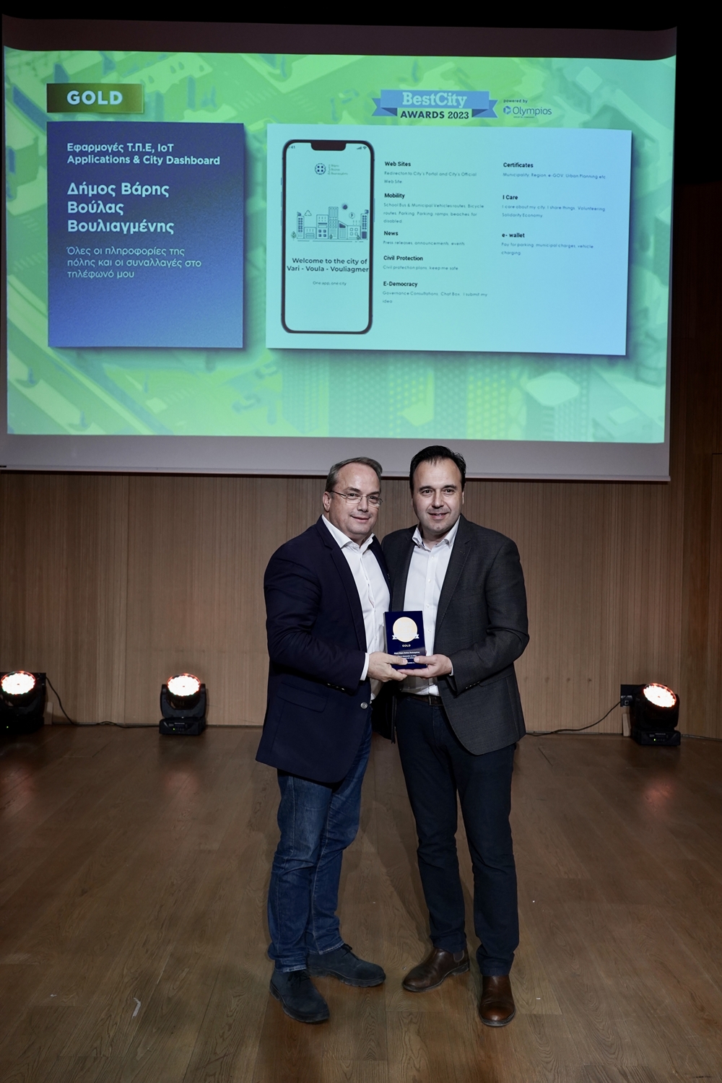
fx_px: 963
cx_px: 361
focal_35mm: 32
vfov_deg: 58.7
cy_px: 542
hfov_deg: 41.1
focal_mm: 32
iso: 1600
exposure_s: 1/200
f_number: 5.6
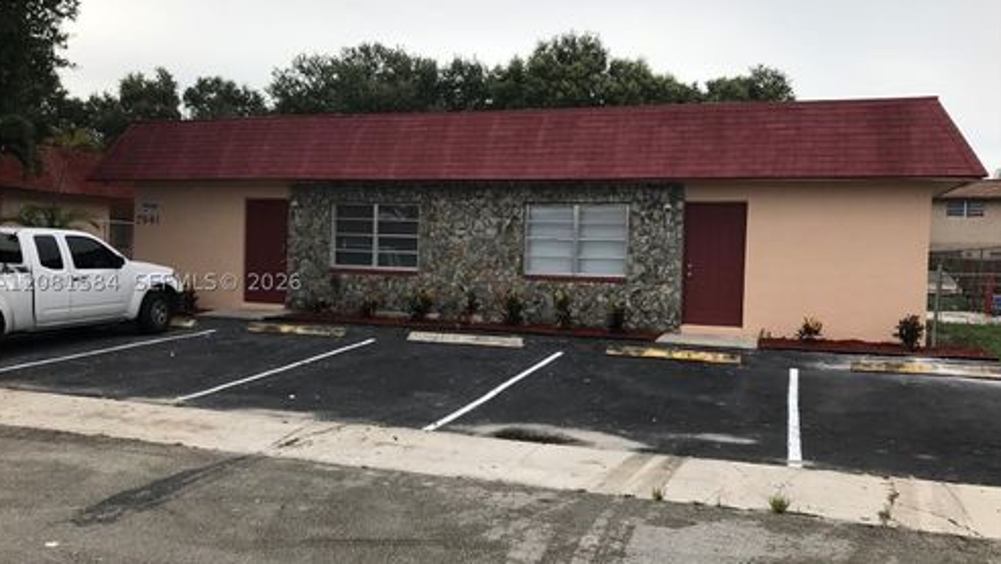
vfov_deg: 37.8
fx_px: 823
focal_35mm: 31
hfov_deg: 62.6
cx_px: 496
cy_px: 282
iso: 20
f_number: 1.8
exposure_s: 1/1030
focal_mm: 3.99
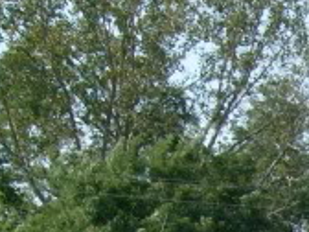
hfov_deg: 10.3
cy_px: 490
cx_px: 725
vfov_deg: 8.4
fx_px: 1491
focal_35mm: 167
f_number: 7.1
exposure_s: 1/180
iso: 80
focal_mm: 5.8
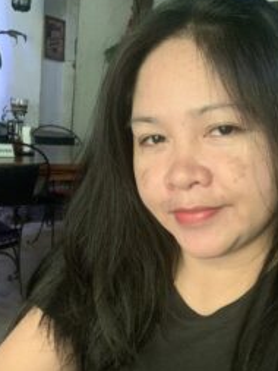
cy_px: 210
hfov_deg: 29.9
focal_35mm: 48
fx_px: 514
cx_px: 201
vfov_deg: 39.6
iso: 320
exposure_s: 1/43
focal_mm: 2.87
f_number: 2.2
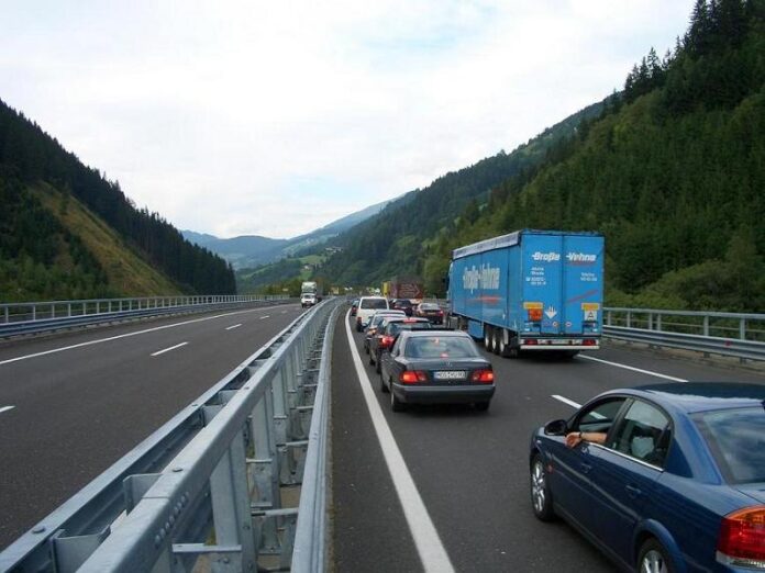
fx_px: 773
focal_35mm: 35
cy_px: 286
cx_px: 382
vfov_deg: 40.7
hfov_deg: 52.6
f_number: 4.3
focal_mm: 5.8
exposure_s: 1/250
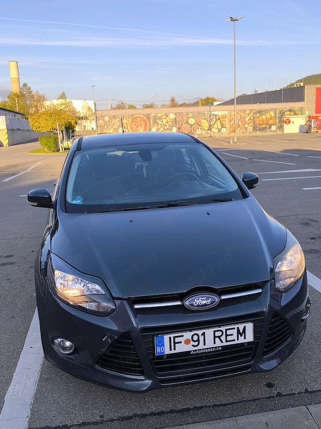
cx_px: 160
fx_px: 371
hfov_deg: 46.8
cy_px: 214
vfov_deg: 60.0
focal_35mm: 30
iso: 50
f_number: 1.65
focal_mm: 6.14
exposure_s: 1/464
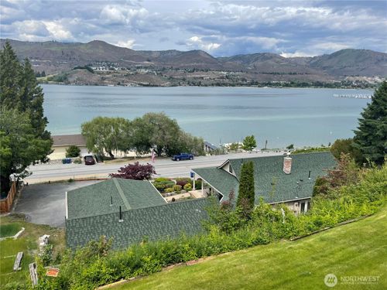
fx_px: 291
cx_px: 194
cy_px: 145
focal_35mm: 26
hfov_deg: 67.3
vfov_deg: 53.1
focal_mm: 4.2
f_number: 1.6
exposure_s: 1/3610
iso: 32
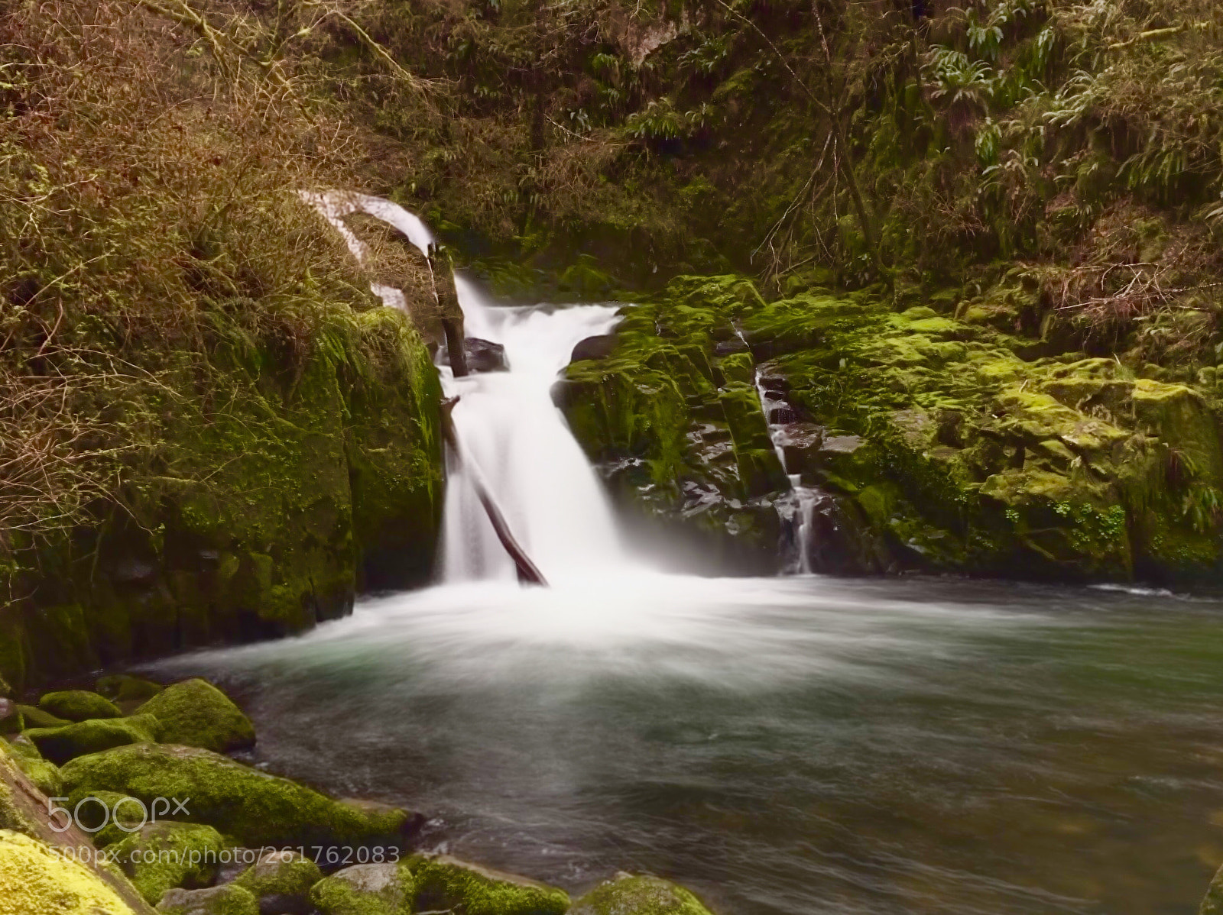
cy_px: 458
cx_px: 612
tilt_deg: +1.7
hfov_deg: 61.7
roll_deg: +0.2
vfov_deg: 48.2
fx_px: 1024
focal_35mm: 29
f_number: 2.2
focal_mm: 4.15
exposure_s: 1/377
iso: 25
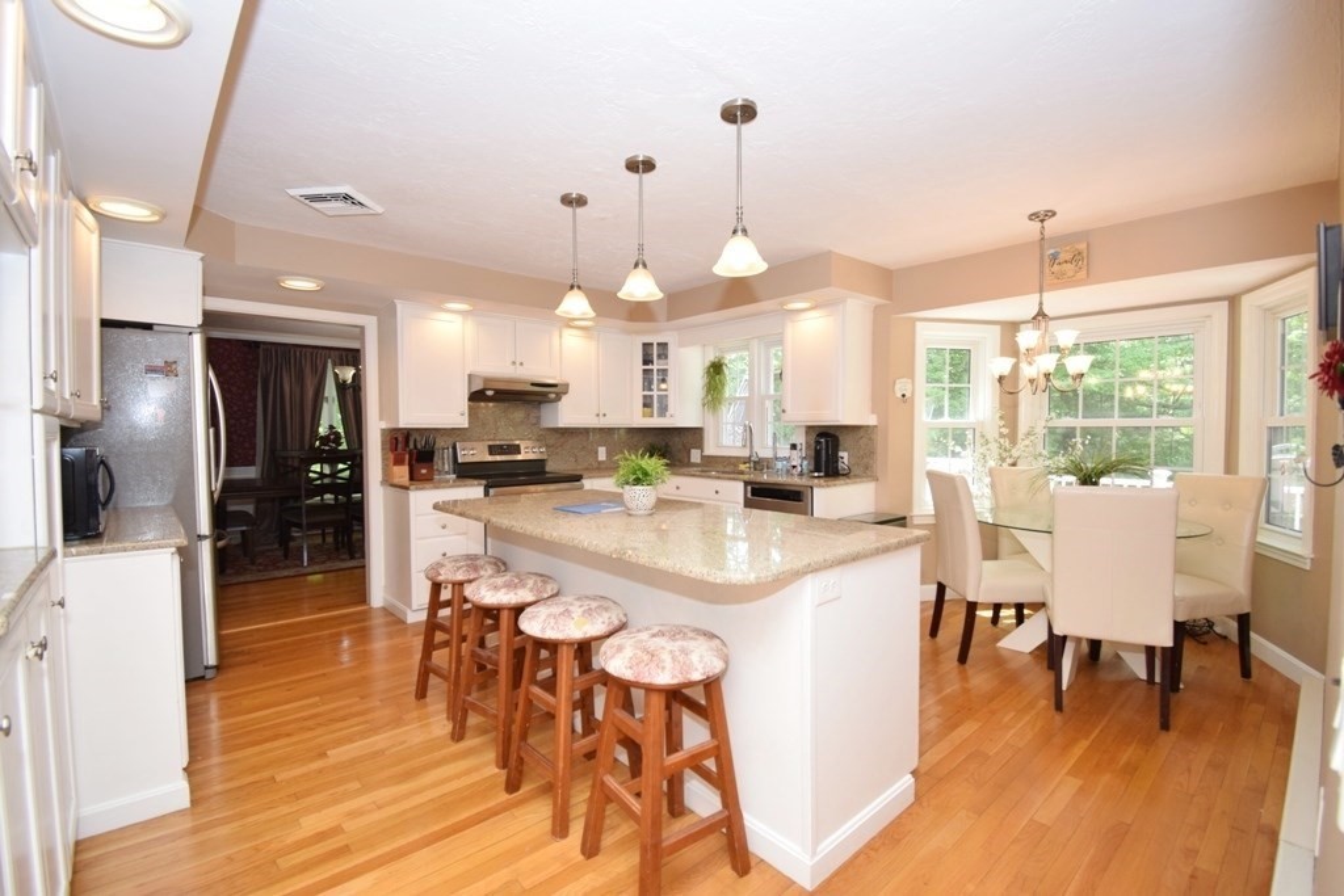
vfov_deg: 77.3
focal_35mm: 15
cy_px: 448
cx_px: 672
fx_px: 560
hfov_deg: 100.4
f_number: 5.6
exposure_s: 1/125
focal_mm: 10
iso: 560
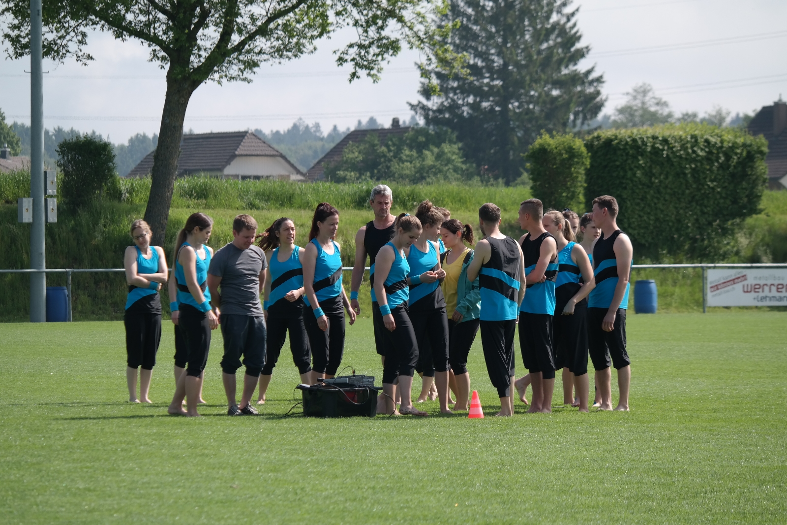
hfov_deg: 10.3
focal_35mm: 200
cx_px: 394
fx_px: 4371
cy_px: 262
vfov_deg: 6.9
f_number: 5.6
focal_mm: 130
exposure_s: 1/400
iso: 100
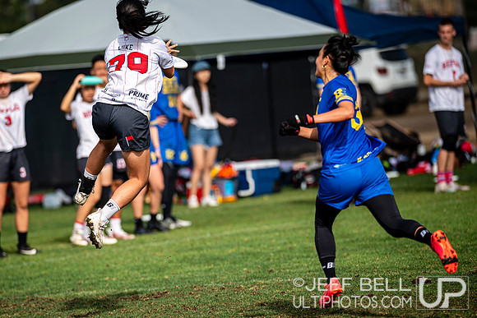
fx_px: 4017
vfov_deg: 4.5
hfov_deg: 6.8
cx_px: 204
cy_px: 185
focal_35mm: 303
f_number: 3.2
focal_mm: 260
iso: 125
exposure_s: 1/2500
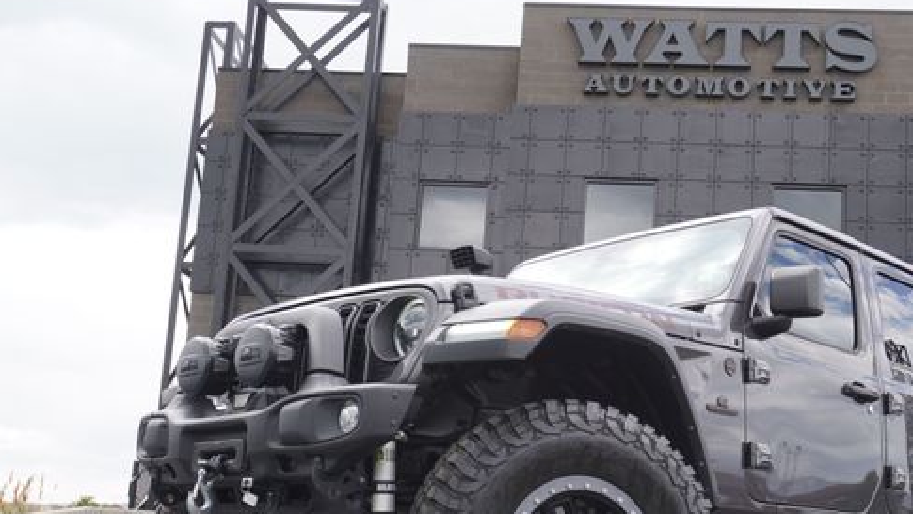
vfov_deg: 24.9
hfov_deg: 42.7
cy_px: 375
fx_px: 1155
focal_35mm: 48
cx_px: 585
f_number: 6.3
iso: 100
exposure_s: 1/125
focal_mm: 23
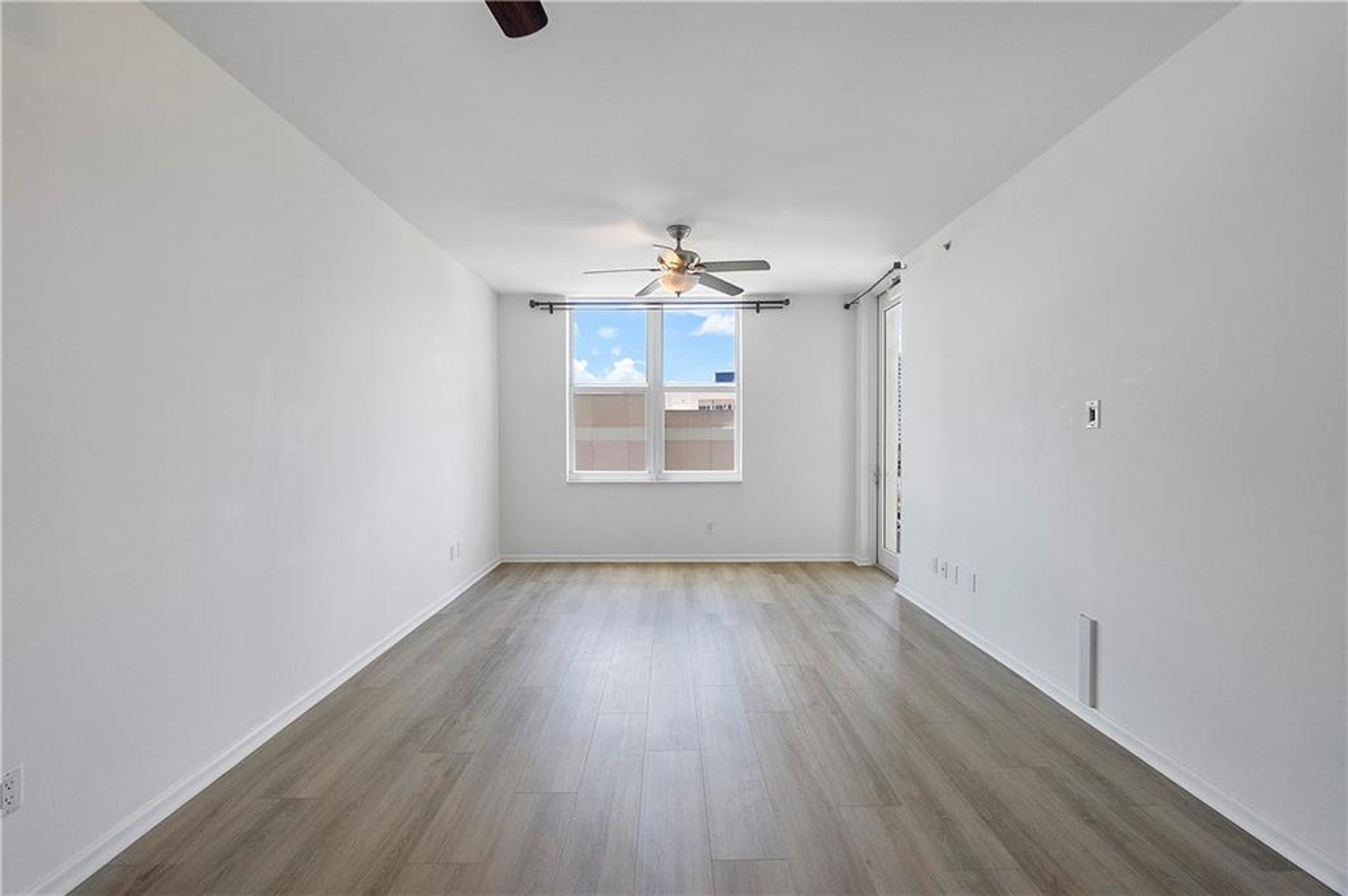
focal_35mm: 15
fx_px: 561
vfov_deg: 77.2
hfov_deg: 100.4
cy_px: 448
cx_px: 674
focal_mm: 10
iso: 320
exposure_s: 1/250
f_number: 8
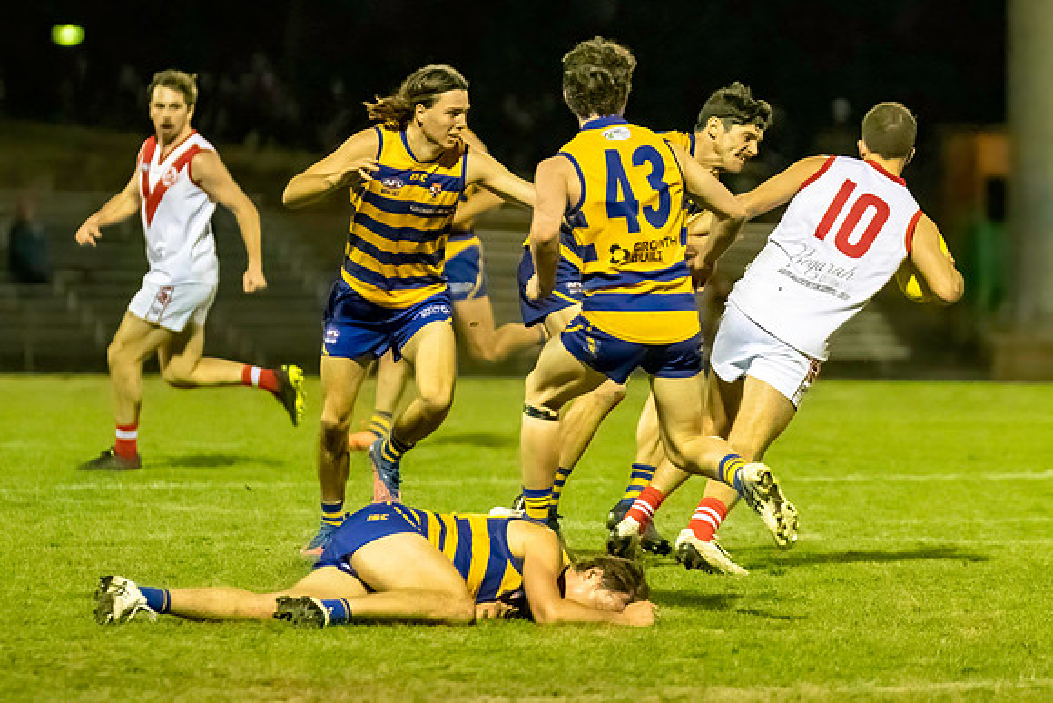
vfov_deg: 3.2
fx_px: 12439
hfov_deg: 4.8
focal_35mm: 425
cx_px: 810
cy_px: 236
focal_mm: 180
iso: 10000
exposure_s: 1/1250
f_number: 2.8
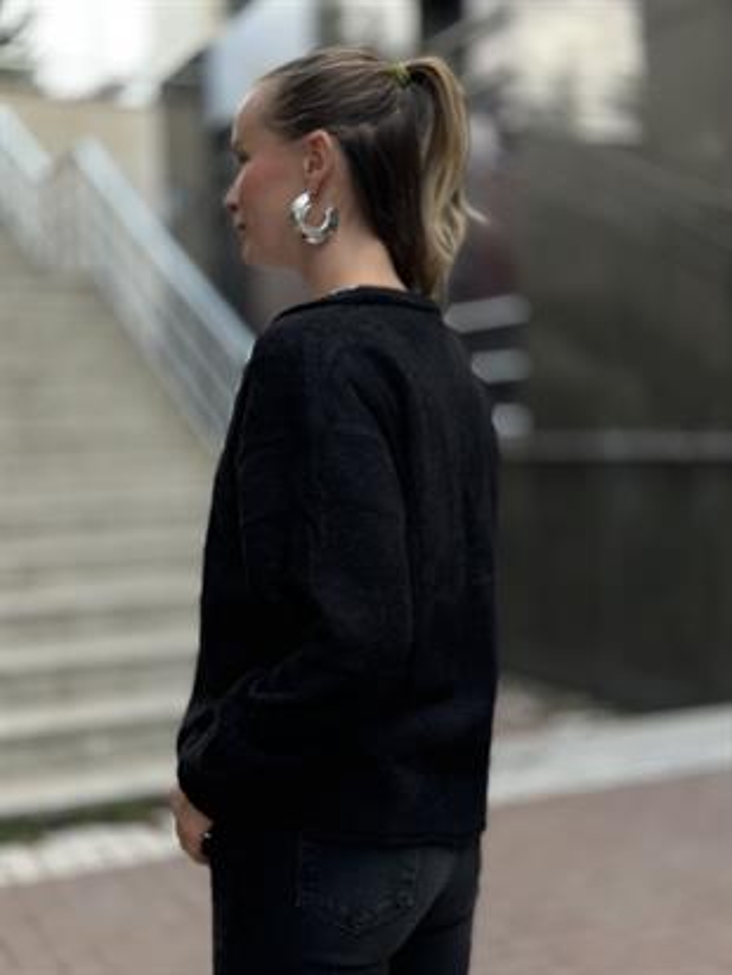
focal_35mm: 48
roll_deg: +1.0
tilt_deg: -4.5
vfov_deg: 39.6
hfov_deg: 30.3
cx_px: 366
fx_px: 1353
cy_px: 488
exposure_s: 1/327
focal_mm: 6.86
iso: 80
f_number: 1.78
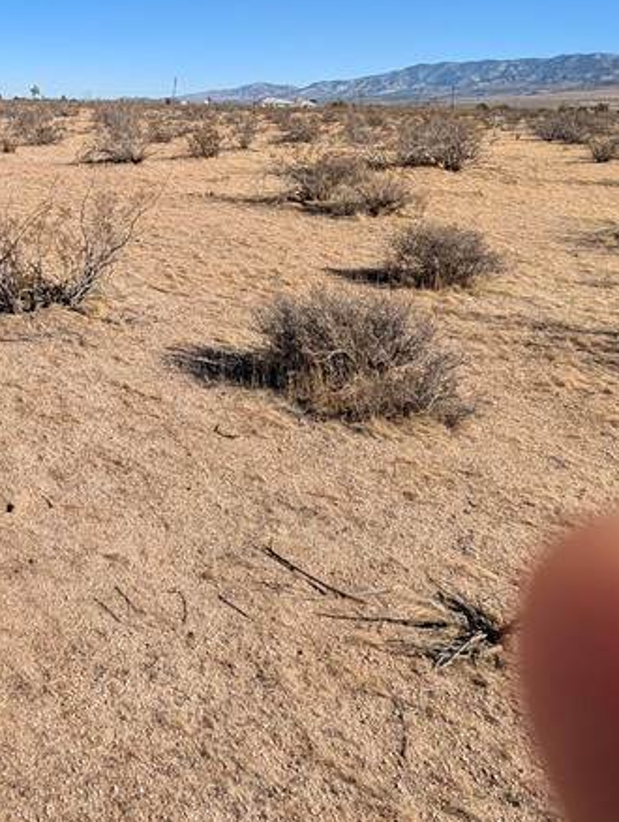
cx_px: -35
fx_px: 666
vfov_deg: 55.5
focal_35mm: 28
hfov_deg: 41.5
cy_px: 93
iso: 40
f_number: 1.95
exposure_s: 1/2004
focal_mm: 2.23
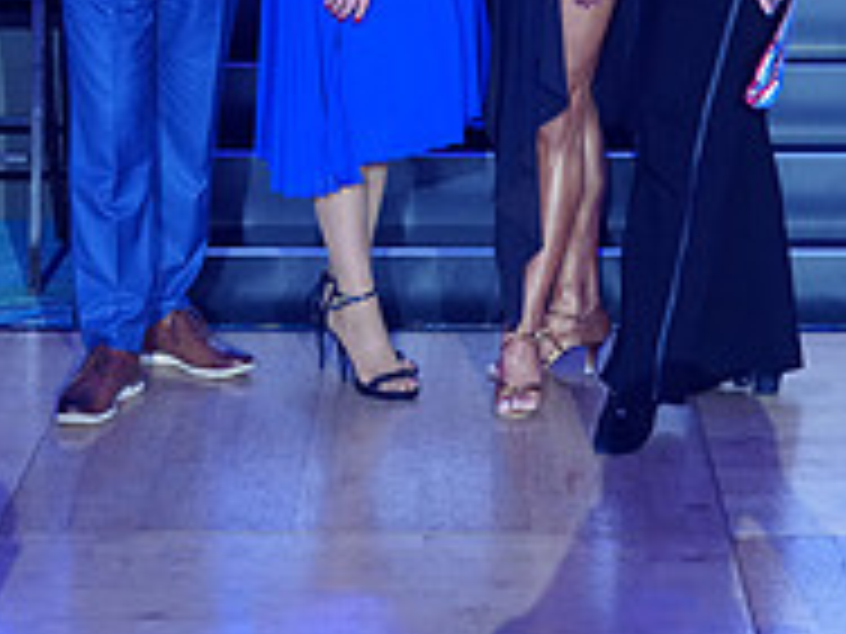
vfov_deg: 13.6
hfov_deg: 18.9
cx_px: 540
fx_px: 2542
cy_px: -223
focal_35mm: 104
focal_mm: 35
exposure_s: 1/320
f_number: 4
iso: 2000
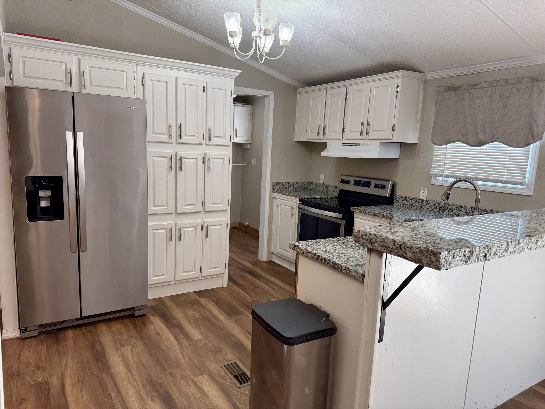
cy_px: 204
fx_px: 378
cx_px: 272
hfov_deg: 71.6
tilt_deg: -8.1
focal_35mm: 24
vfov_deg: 56.8
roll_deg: -2.2
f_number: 1.78
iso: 160
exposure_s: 1/120
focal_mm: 6.76
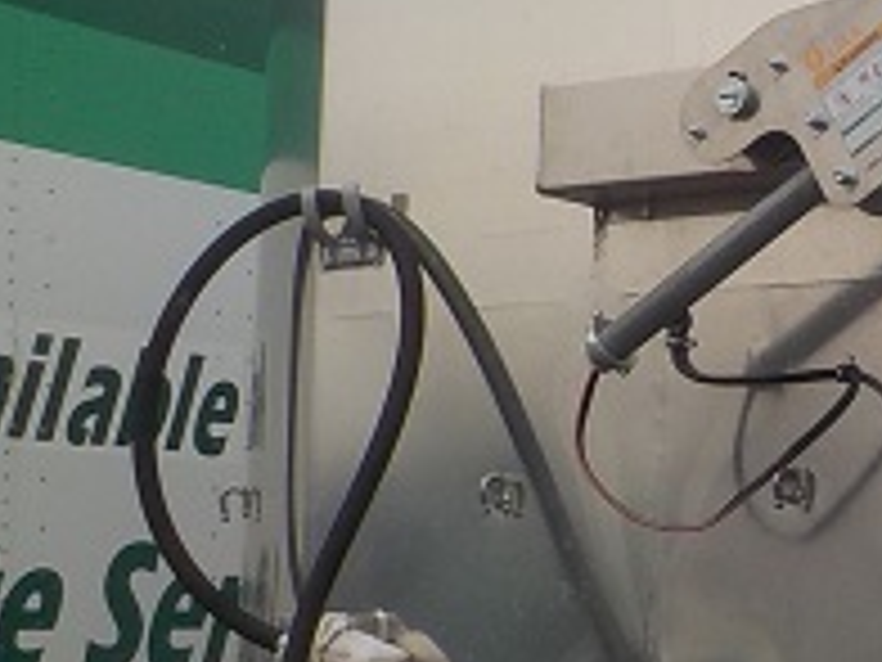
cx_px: 1058
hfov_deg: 18.9
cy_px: 383
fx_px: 2497
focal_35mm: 98
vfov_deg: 15.1
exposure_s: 1/160
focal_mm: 4.1
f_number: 3.3
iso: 125
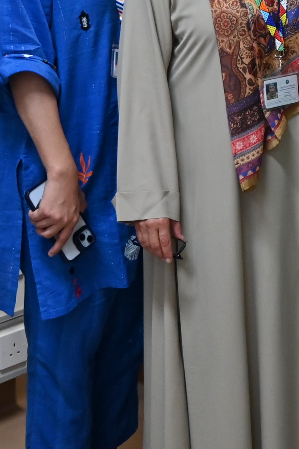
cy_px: -36
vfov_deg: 18.4
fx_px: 1333
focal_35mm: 107
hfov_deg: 11.8
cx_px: 549
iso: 1000
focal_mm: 24
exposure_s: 1/60
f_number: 4
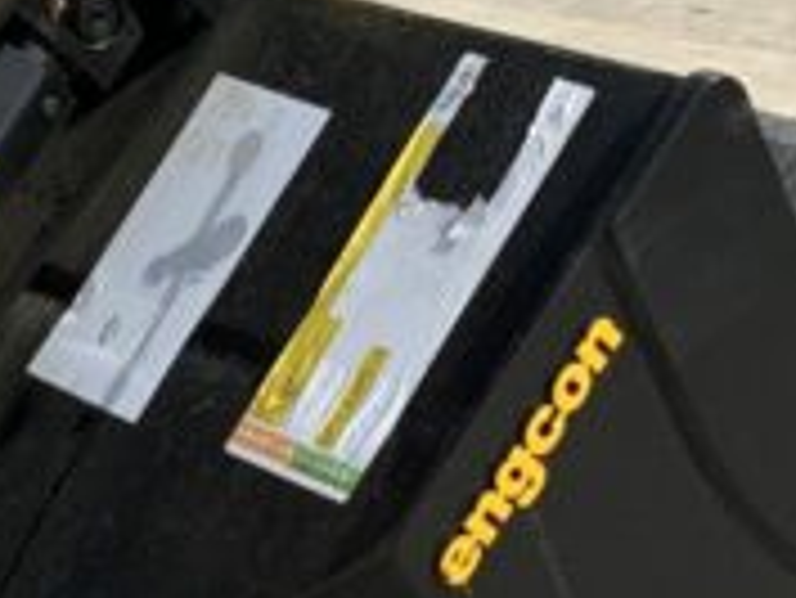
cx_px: 328
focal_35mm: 168
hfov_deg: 11.8
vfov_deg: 8.8
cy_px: 288
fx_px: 3866
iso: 16
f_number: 1.8
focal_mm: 3
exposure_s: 1/1195
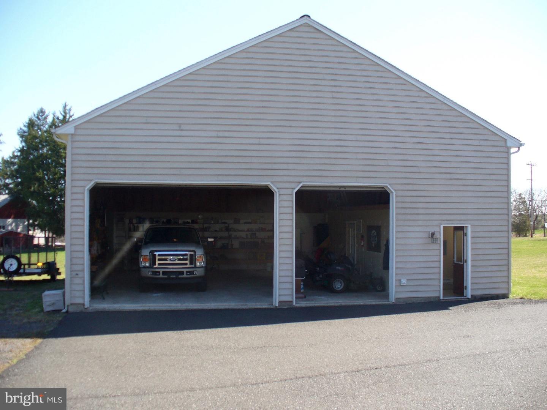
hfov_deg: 50.1
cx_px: 274
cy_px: 205
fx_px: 585
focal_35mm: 37
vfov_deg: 38.7
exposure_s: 1/400
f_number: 2.8
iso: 80
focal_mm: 6.1
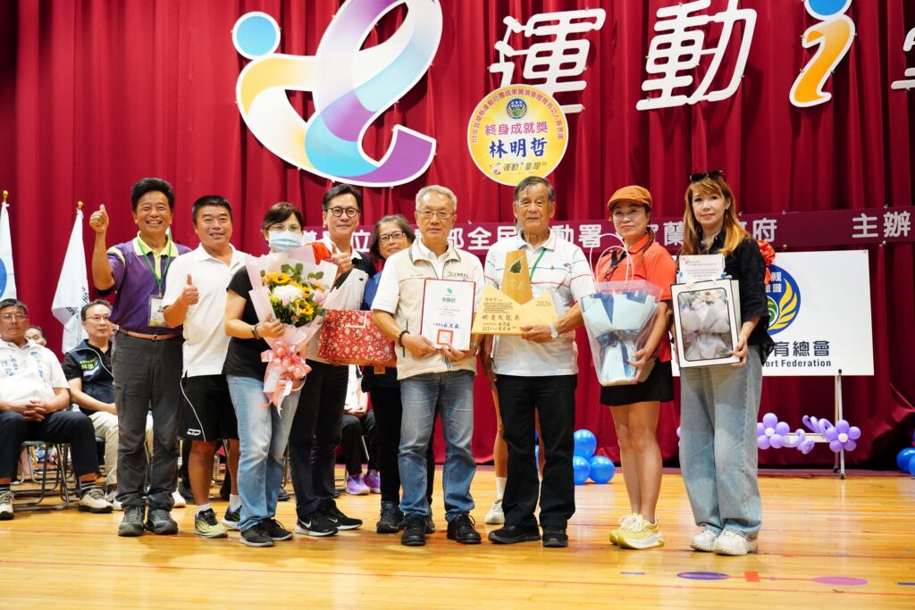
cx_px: 458
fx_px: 1068
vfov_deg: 31.9
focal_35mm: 42
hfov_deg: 46.4
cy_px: 305
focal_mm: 42
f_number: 4
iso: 8000
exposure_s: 1/250
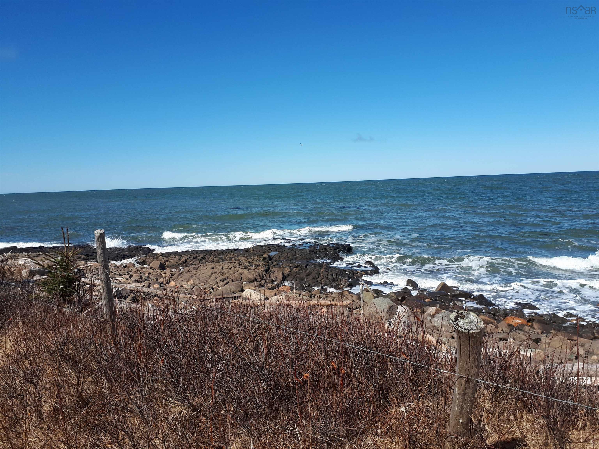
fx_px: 467
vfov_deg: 51.4
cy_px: 224
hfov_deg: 65.3
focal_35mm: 27
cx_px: 300
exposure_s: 1/1672
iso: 40
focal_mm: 3.6
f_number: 1.9
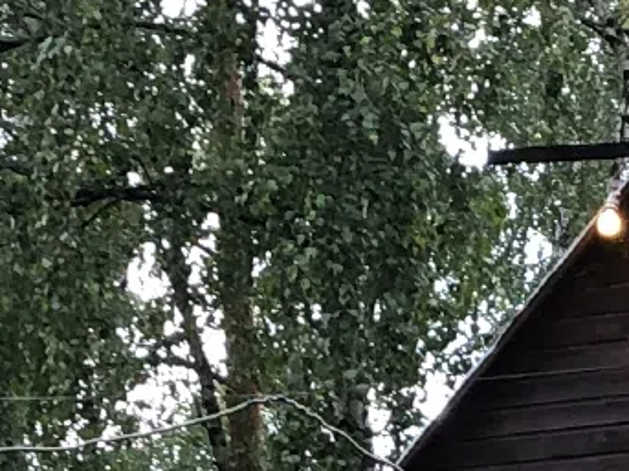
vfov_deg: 7.2
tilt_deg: +0.8
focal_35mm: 196
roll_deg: -1.3
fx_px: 3560
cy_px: 1021
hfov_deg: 10.1
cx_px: 471
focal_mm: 4
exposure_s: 1/120
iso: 50
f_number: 1.8
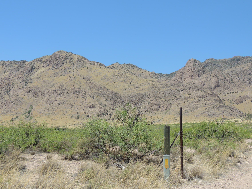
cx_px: 126
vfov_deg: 30.9
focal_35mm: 47
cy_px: 94
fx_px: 342
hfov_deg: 40.4
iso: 100
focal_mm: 8.3
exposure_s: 1/800
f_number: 3.5
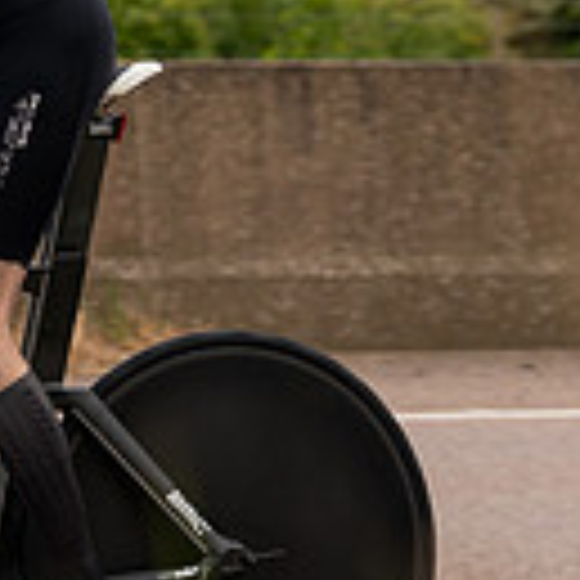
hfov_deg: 5.9
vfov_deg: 6.0
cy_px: 95
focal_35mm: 294
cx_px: -144
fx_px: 5573
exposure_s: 1/1000
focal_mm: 70
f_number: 3.5
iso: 320
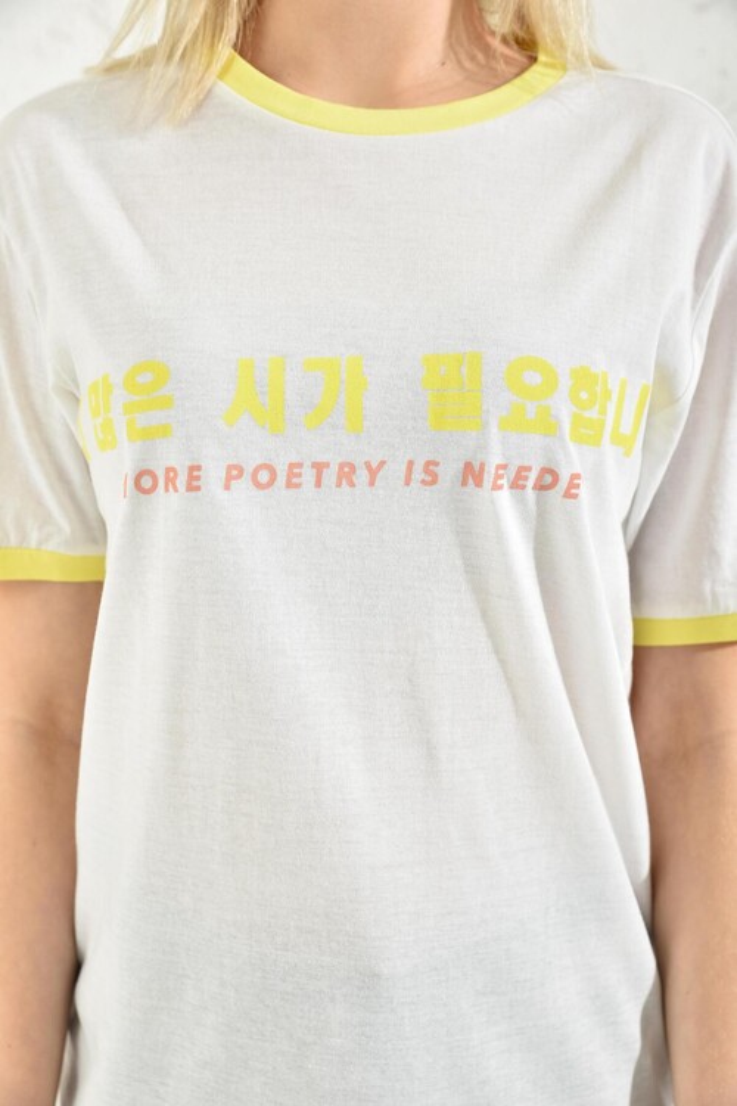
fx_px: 1597
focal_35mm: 52
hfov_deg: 26.0
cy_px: 553
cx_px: 368
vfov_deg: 38.2
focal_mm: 52
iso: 100
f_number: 7.1
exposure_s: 1/160
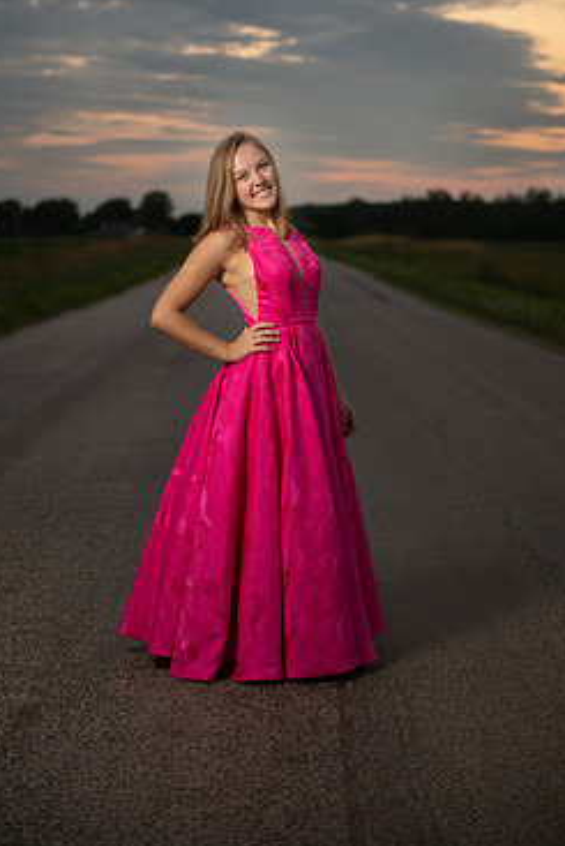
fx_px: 1787
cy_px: 348
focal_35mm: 76
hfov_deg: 18.0
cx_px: 258
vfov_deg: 26.6
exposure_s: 1/160
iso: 100
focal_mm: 62
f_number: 2.8
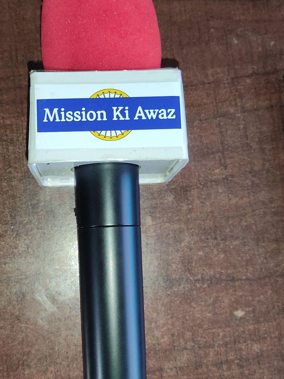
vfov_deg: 38.8
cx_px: 101
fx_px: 536
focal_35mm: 49
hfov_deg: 29.5
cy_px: 213
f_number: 1.79
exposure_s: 1/25
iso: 1083
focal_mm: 4.74
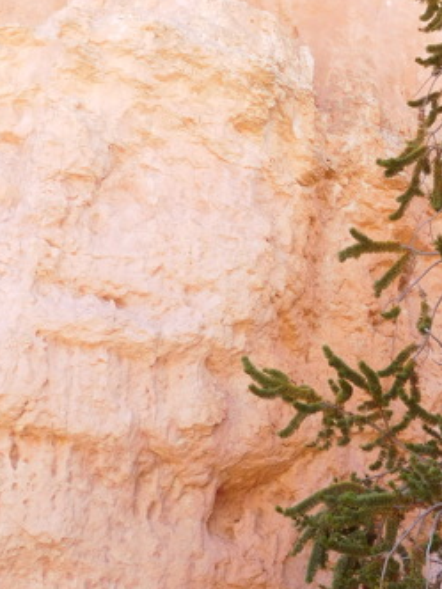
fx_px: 1311
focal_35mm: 77
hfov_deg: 18.2
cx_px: 524
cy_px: 493
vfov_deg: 24.8
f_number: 3.6
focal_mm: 5.7
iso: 125
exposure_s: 1/125
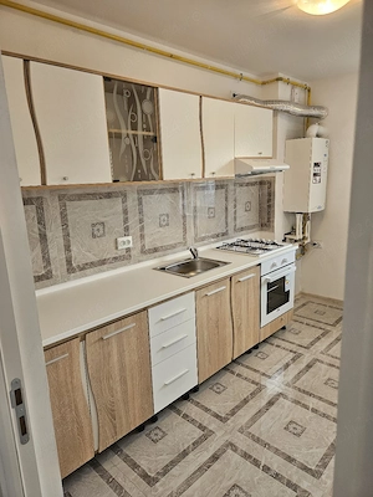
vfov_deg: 73.9
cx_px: 186
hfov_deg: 58.9
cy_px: 248
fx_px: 330
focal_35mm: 23
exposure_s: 1/100
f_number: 1.8
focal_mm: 5.4
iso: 160
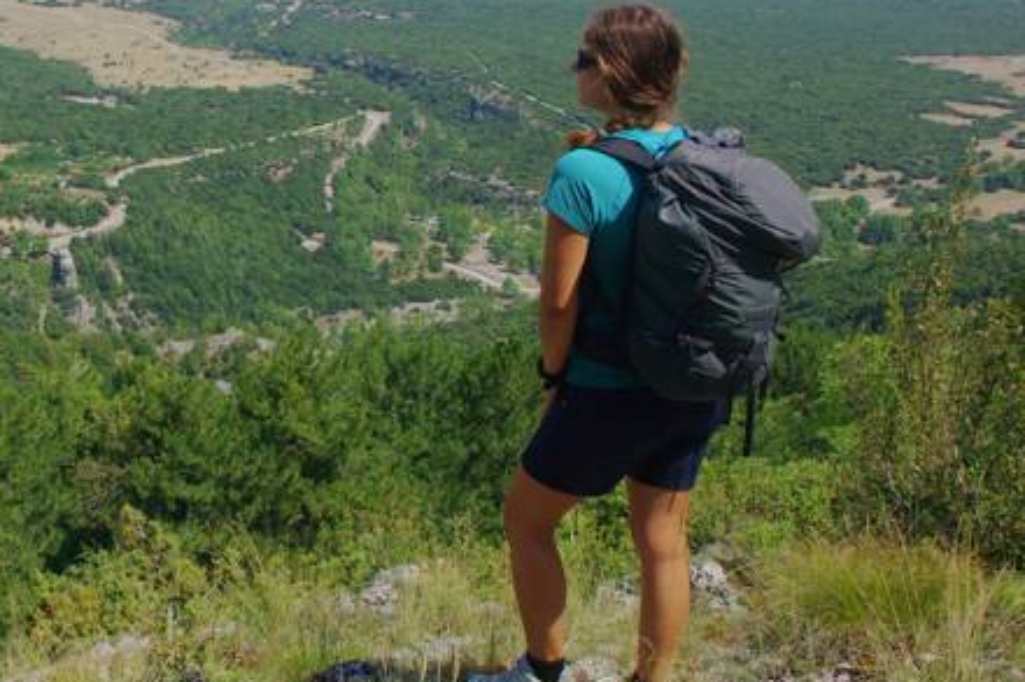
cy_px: 182
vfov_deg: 22.4
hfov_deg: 32.0
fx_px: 1708
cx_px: 130
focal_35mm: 60
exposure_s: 1/800
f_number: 8
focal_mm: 22
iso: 200
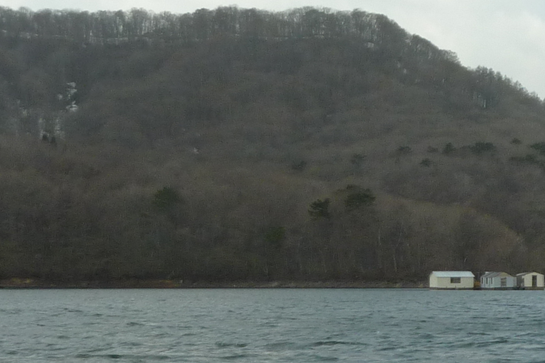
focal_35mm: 93
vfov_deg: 14.7
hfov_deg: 21.6
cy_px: 262
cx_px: 436
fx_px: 1408
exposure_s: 1/640
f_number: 5
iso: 100
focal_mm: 4.7
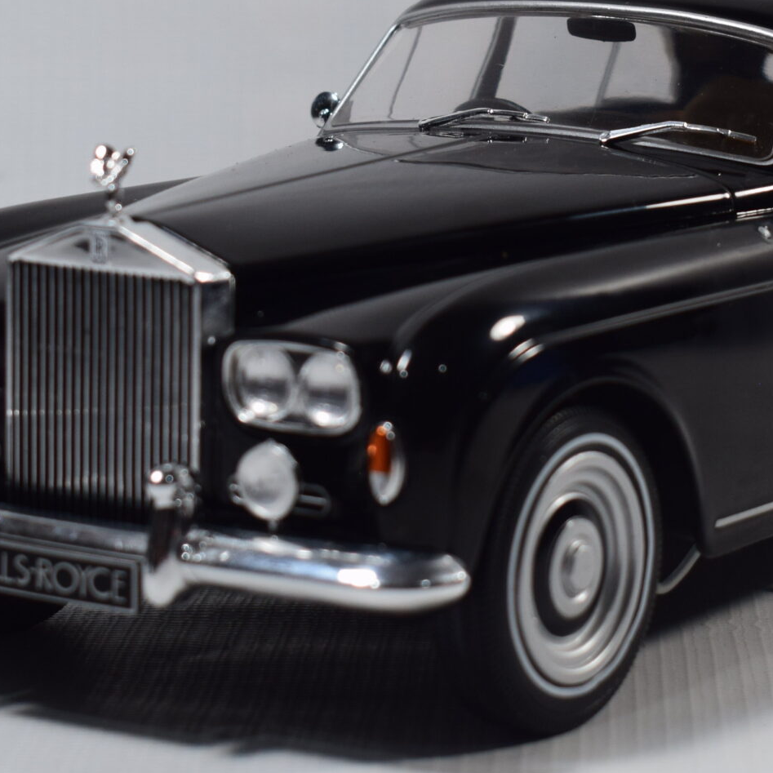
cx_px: 526
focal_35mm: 131
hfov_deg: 13.3
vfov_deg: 13.3
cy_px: 146
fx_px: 3310
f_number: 8
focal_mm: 38
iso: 400
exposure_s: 1/50
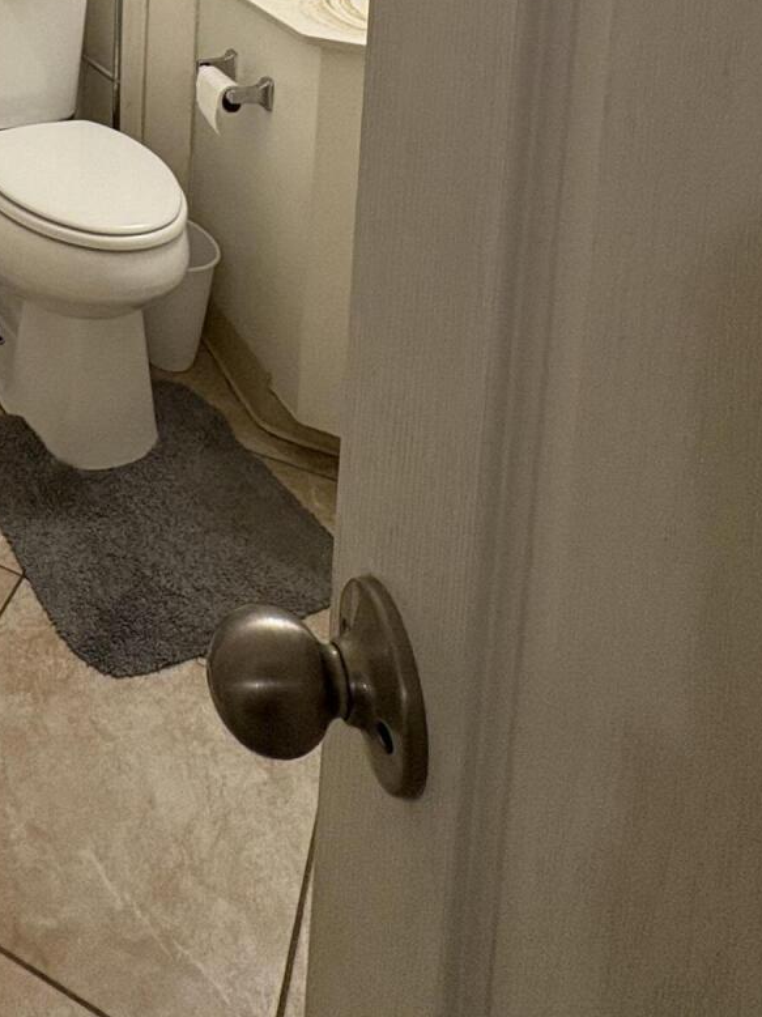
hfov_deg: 34.6
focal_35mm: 36
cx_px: -60
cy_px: -154
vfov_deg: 39.6
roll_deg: -0.4
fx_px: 1057
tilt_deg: -5.8
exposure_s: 1/60
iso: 200
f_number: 2.2
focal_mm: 2.22
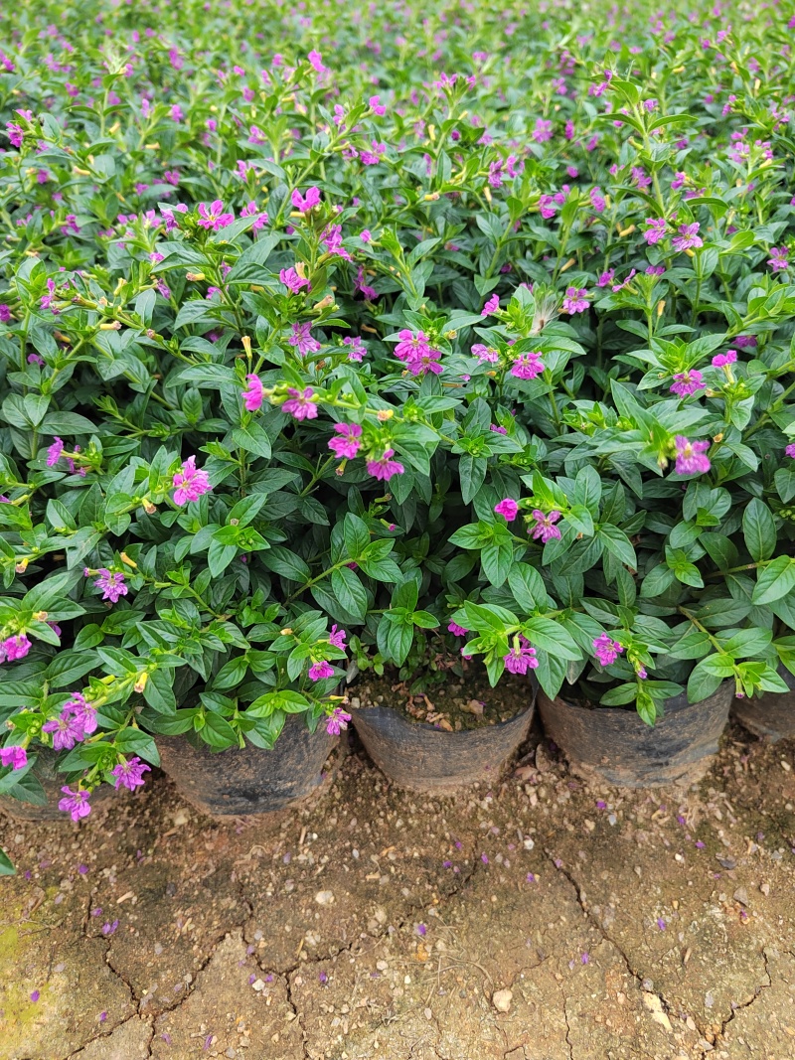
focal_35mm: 23
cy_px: 530
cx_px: 398
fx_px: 704
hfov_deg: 58.9
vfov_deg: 73.9
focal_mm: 5.52
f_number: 1.9
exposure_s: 1/100
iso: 230
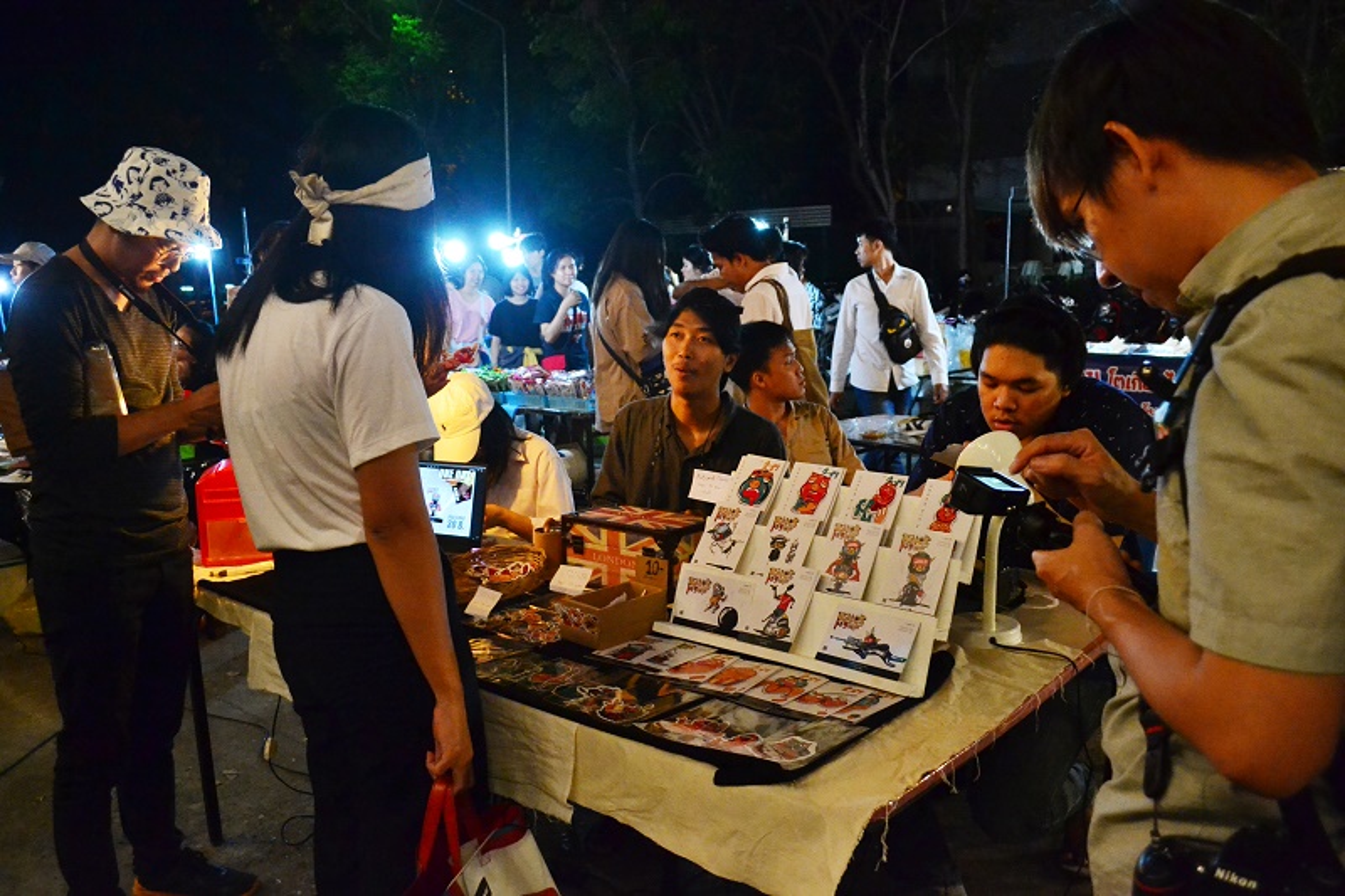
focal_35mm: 27
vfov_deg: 47.9
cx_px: 672
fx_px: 1008
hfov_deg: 67.4
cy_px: 448
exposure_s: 1/80
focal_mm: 18
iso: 3200
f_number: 4.5
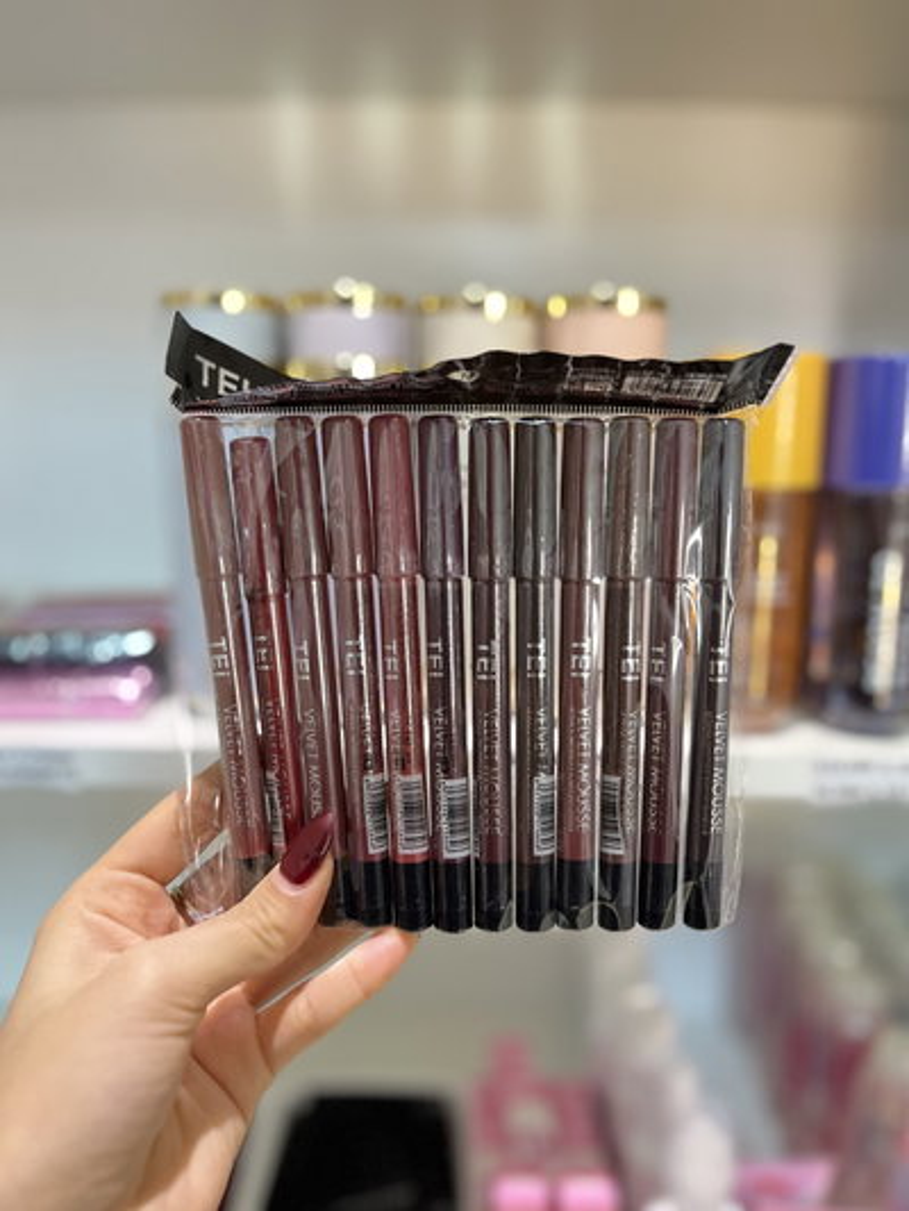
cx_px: 454
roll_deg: -0.1
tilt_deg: -12.4
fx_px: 910
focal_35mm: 26
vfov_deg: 67.3
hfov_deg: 53.1
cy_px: 606
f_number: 1.6
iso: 400
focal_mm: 5.1
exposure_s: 1/33
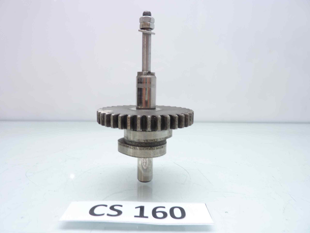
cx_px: 155
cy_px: 116
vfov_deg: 54.9
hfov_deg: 69.4
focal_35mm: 25
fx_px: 224
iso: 80
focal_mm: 4.1
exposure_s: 1/10
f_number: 3.3
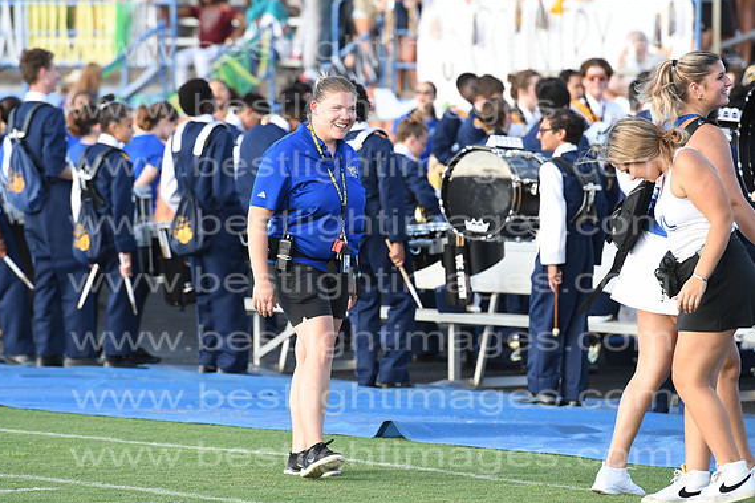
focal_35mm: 306
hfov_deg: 6.7
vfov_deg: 4.5
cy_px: 254
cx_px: 372
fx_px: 6415
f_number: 5.6
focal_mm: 200
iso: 320
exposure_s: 1/500
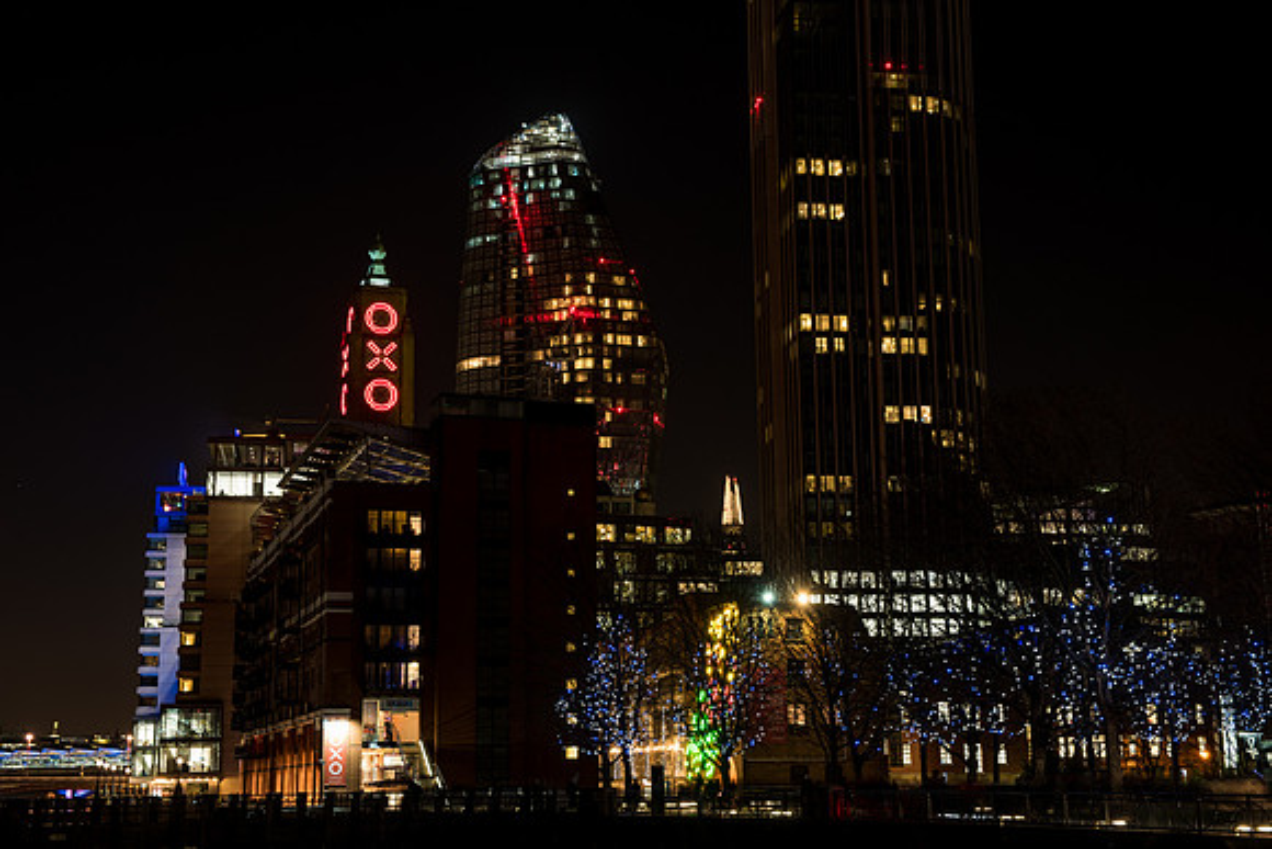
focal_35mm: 48
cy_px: 424
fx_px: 1696
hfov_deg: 41.1
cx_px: 636
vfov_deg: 28.1
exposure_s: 3
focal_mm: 48
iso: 100
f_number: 7.1
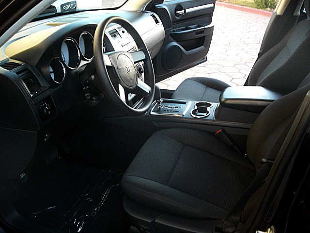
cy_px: 116
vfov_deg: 39.7
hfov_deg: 51.4
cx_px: 155
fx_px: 322
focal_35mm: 36
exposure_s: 1/125
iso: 400
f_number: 2.8
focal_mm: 6.3
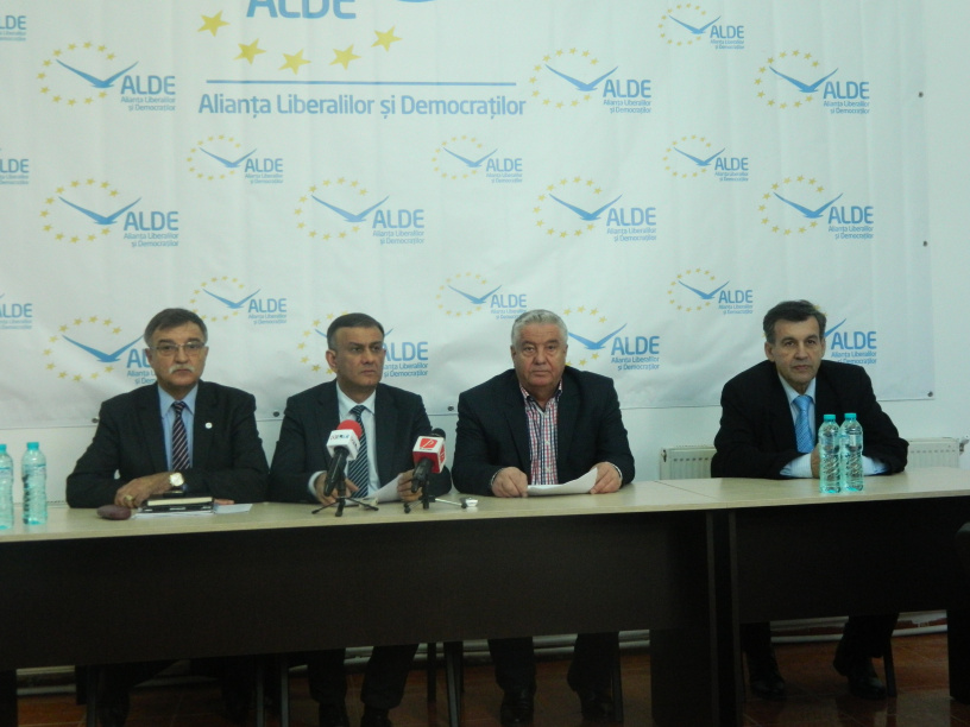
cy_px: 364
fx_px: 1317
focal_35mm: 47
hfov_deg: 40.4
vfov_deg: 30.9
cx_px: 485
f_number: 3.6
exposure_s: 1/50
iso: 400
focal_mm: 8.4
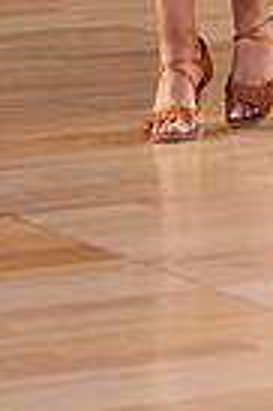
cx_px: 364
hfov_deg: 3.9
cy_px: -426
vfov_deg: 5.8
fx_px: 3968
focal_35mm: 348
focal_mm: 82
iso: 5000
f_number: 5.6
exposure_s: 1/200
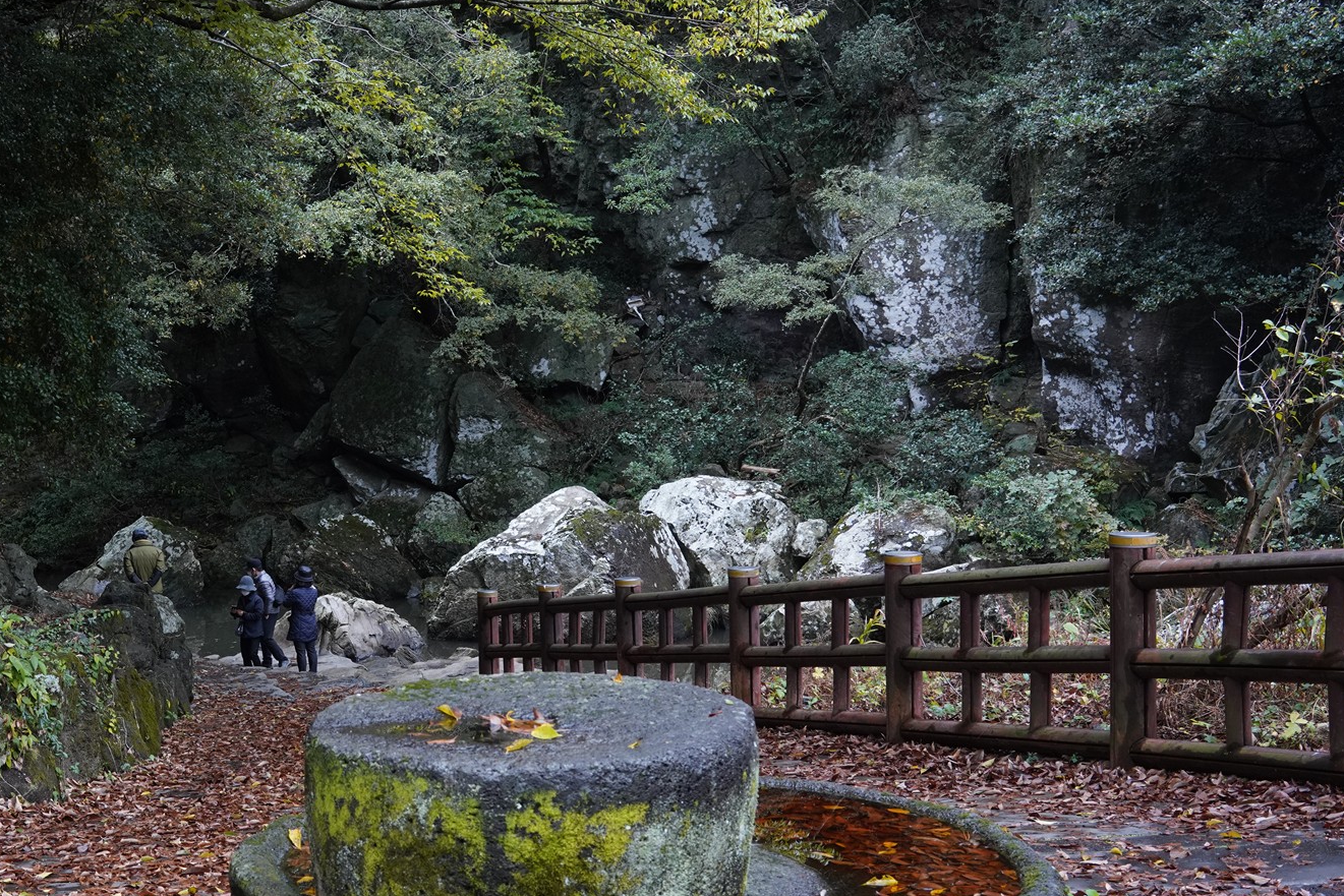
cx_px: 356
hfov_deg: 36.7
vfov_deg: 25.5
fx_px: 1979
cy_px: 478
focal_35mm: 53
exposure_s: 1/100
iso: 1600
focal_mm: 35
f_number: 8
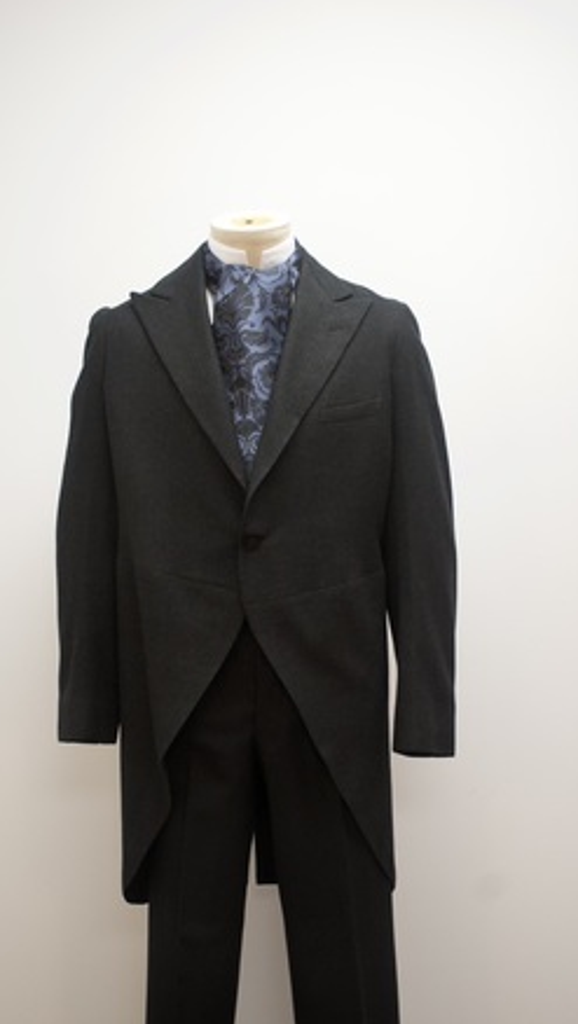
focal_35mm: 44
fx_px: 1184
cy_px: 524
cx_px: 276
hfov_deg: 27.4
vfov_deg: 46.8
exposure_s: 1/125
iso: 1600
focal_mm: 27
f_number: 4
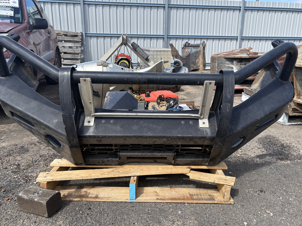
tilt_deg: -15.3
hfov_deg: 61.7
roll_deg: +0.3
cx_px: 152
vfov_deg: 48.2
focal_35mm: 29
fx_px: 253
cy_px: 109
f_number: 1.6
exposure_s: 1/1337
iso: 50
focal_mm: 5.96
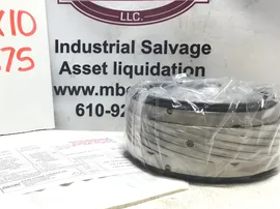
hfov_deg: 41.0
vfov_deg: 31.4
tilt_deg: -7.9
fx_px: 372
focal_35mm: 46
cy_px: 86
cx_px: 104
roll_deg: -1.6
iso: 32
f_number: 2.4
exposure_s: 1/120
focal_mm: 3.3
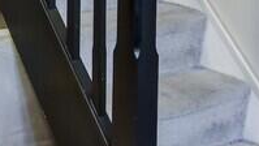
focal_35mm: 81
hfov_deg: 22.9
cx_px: -91
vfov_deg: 13.5
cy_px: -108
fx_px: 556
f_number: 8
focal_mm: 10
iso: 640
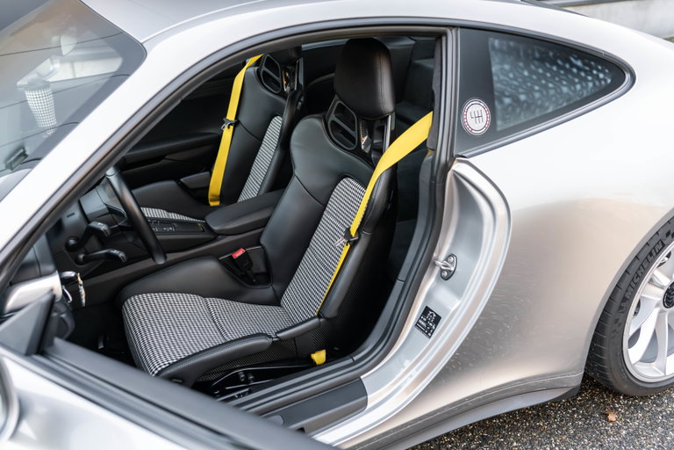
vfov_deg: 37.9
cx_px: 337
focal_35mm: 35
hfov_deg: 54.4
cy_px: 225
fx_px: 655
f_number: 3.2
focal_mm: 35
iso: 1000
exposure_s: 1/125
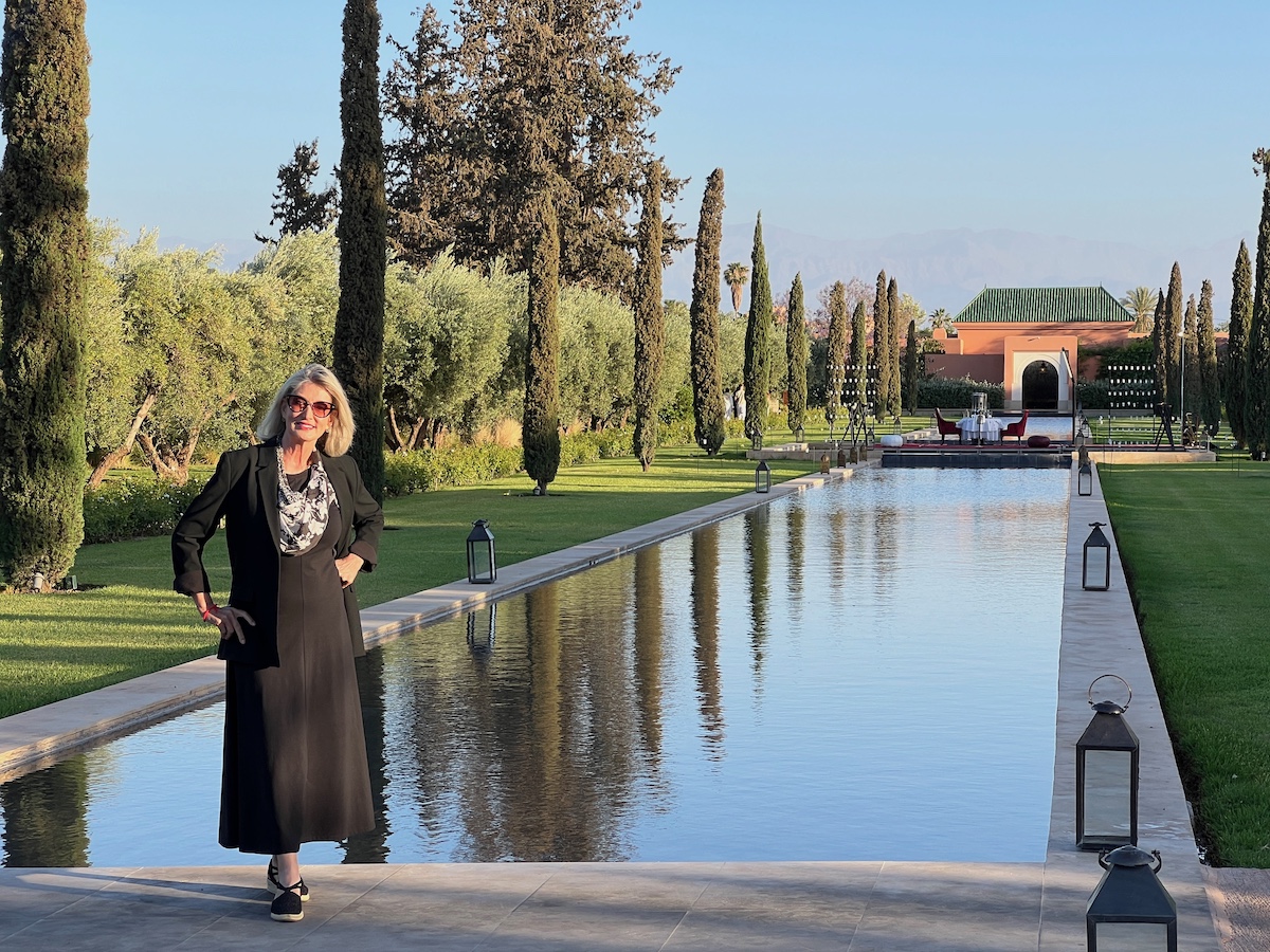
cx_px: 635
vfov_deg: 19.1
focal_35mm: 77
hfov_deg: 25.3
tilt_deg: -1.8
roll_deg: +0.1
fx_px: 2825
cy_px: 476
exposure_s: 1/199
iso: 32
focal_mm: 9
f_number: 2.8
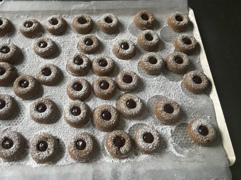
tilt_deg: -65.5
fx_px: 223
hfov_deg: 56.4
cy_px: 80
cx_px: 97
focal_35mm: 32
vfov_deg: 44.1
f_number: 1.8
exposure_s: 1/30
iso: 640
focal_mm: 4.25
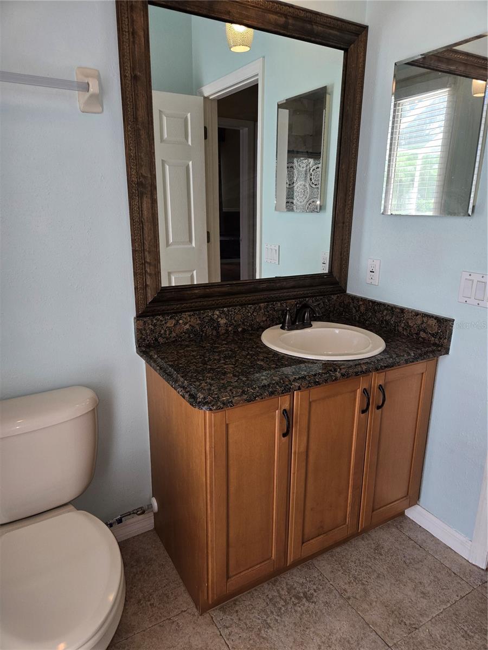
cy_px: 325
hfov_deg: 58.9
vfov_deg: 73.9
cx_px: 244
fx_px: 432
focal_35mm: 23
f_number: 1.8
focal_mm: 5.4
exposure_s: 1/60
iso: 50
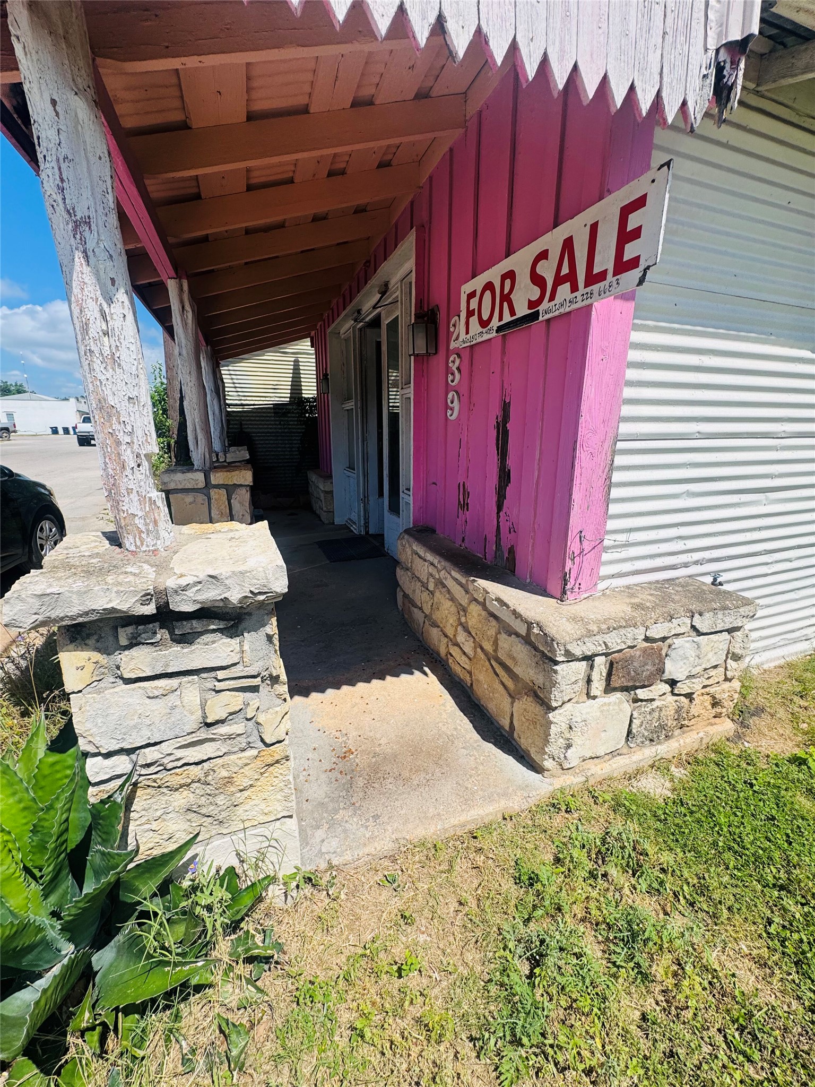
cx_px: 408
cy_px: 544
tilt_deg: -18.2
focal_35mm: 14
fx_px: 439
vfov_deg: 102.1
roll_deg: +1.7
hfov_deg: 85.7
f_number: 2.2
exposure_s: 1/1600
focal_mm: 2.22
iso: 40
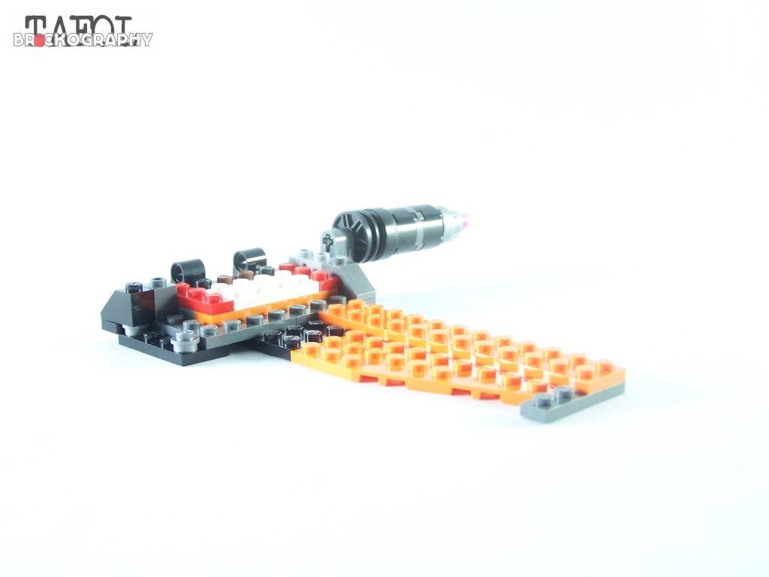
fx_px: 1244
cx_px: 384
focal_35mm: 56
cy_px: 288
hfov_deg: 34.3
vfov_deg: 26.1
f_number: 3.1
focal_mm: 9.3
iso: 200
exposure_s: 1/20
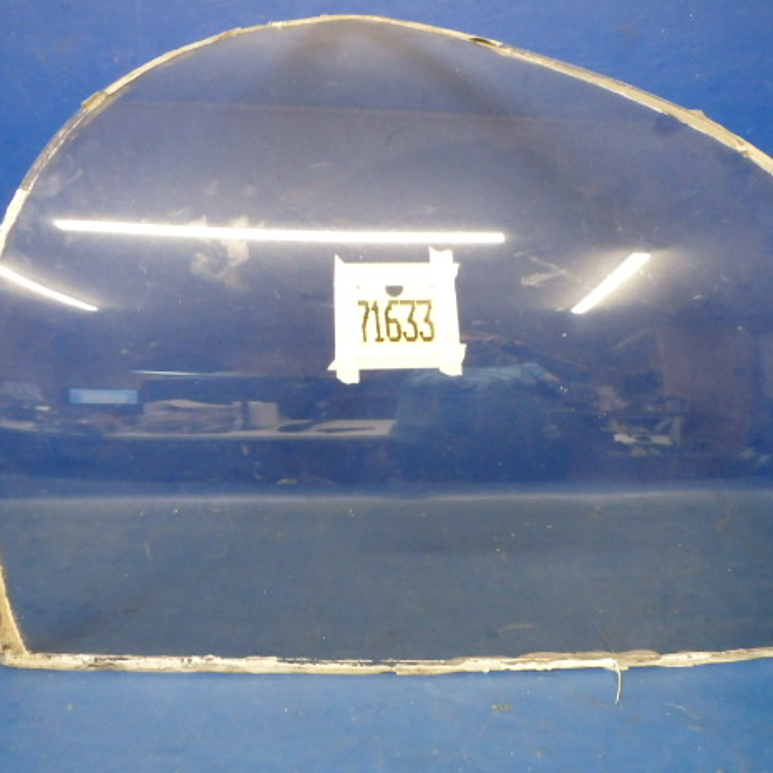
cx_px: 450
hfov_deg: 48.3
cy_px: 396
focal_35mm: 34
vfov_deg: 48.4
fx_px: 859
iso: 800
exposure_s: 1/25
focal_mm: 5
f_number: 3.9
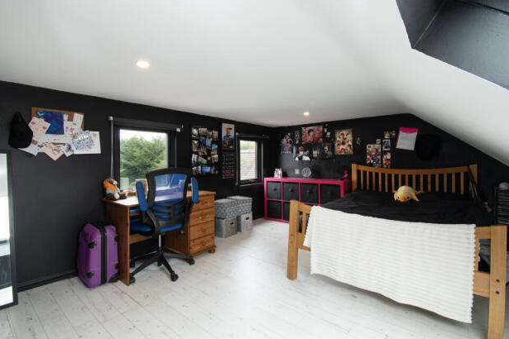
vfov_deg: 73.7
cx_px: 250
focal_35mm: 16
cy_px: 162
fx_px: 226
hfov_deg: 96.7
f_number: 8
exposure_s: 1/8
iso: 320
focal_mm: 10
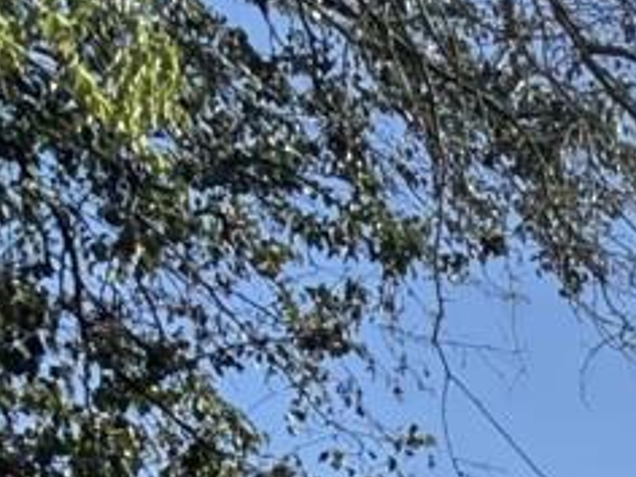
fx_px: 1396
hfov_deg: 18.4
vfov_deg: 15.5
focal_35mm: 76
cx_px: 1223
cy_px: 951
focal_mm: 2.22
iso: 64
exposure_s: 1/2024
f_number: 2.2
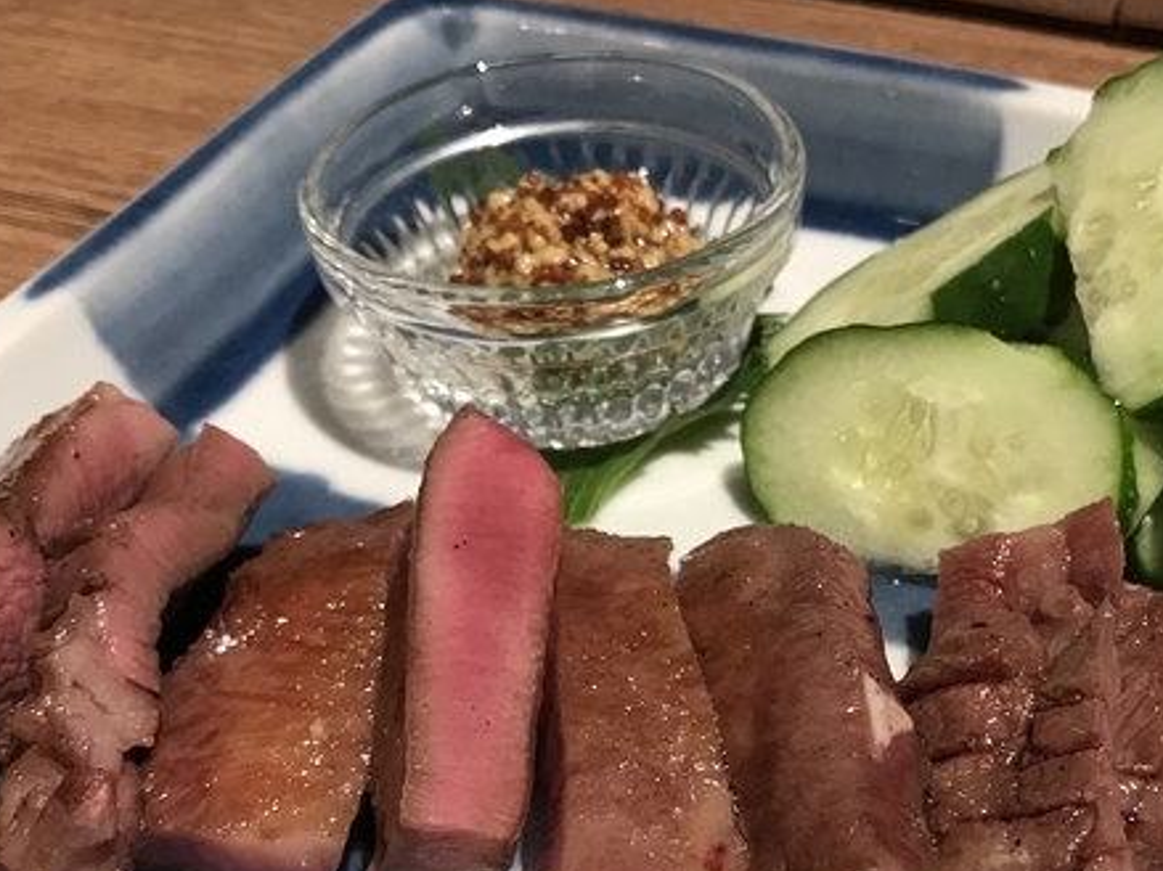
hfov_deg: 37.4
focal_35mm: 51
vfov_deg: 27.8
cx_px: 686
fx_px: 1713
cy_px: 728
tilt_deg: -46.3
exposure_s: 1/17
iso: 40
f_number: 1.8
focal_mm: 3.99
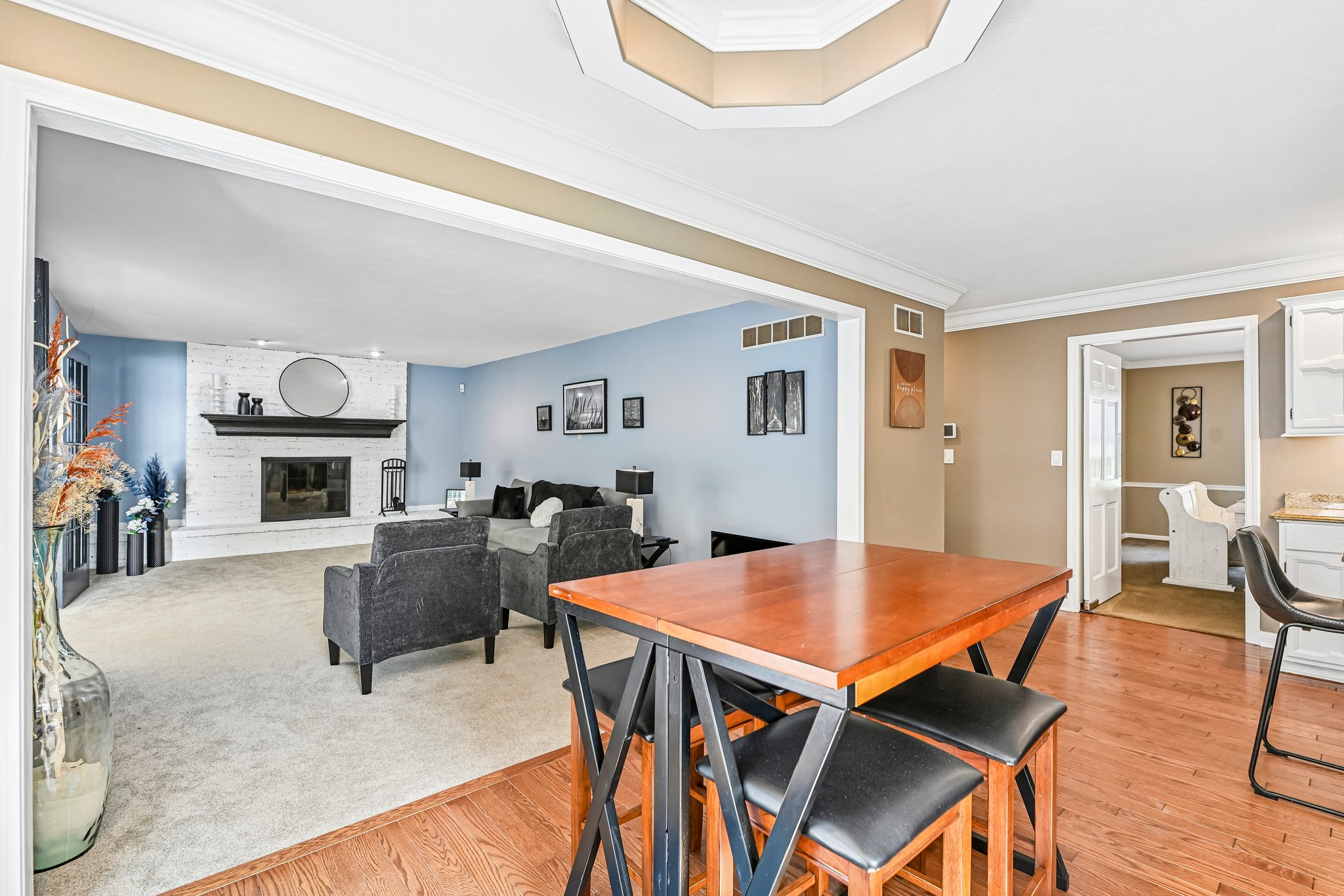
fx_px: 597
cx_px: 672
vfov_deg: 73.7
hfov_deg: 96.7
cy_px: 448
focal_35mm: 16
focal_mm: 16
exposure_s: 1/80
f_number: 6.3
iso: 1000
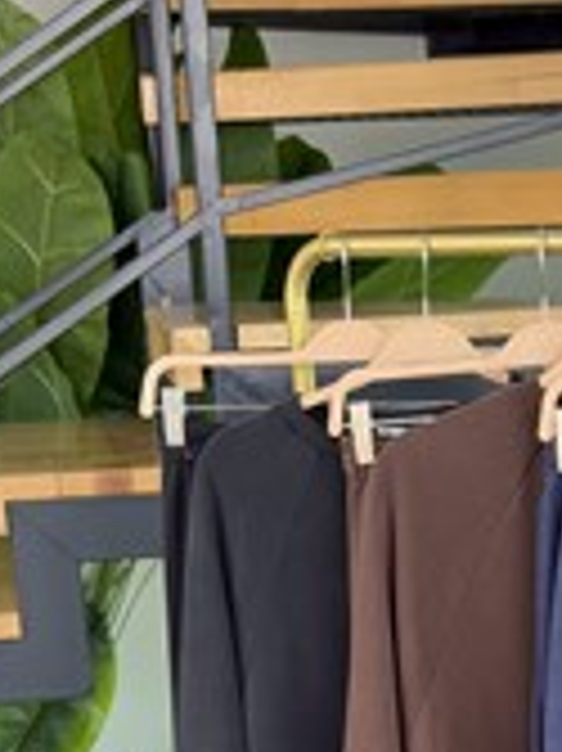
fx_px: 2579
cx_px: 629
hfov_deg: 12.2
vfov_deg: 16.0
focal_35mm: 119
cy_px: 849
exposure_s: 1/121
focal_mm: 6.76
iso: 100
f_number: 1.78
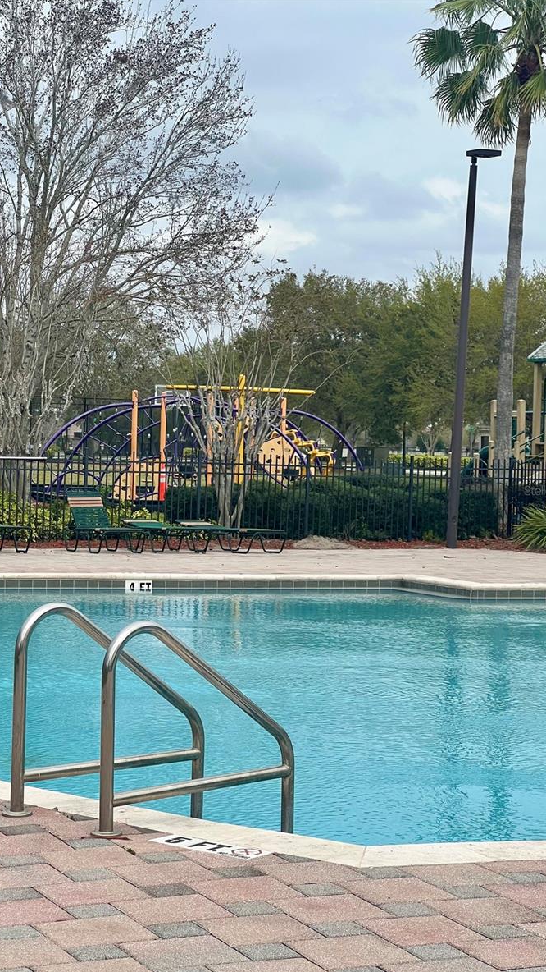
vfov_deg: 25.0
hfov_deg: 14.2
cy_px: 490
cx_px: 213
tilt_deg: +0.2
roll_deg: -1.0
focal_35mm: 85
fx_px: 2188
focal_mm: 9
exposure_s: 1/1054
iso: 32
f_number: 2.8
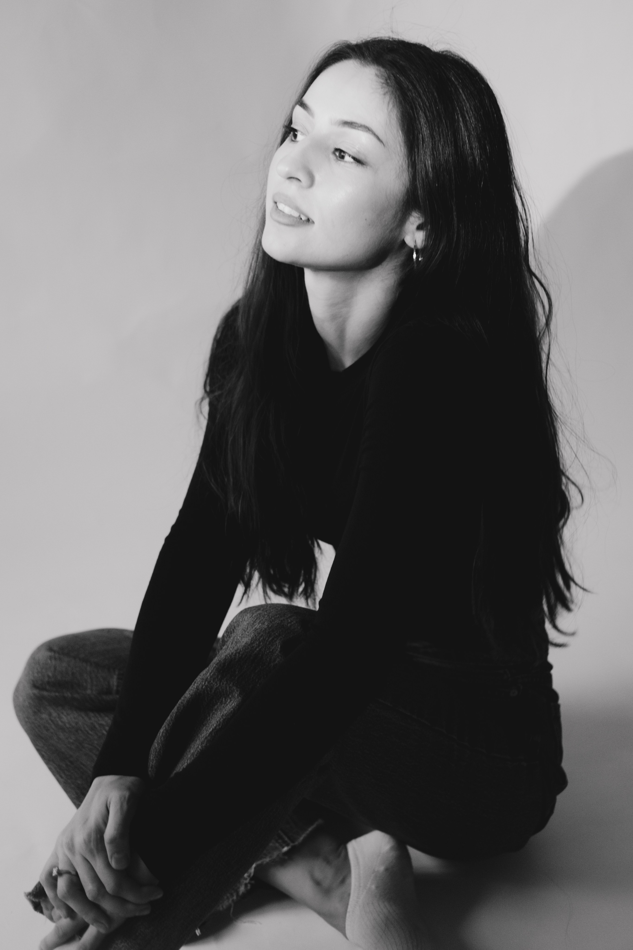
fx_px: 1398
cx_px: 316
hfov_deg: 25.5
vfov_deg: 37.5
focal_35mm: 53
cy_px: 475
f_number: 2
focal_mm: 35
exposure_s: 1/125
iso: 800
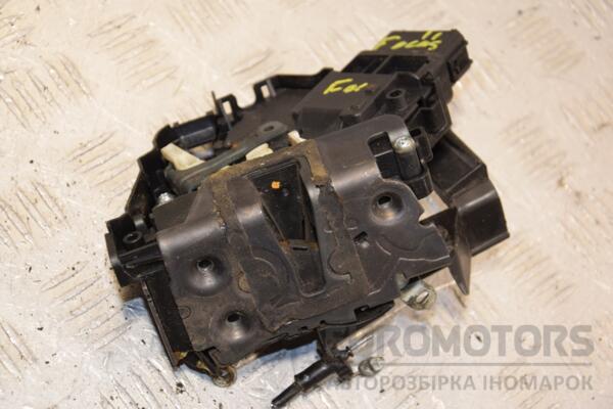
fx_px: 1583
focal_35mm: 93
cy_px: 204
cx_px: 306
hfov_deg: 21.9
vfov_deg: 14.7
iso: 500
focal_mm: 62
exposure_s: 1/125
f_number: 5.6
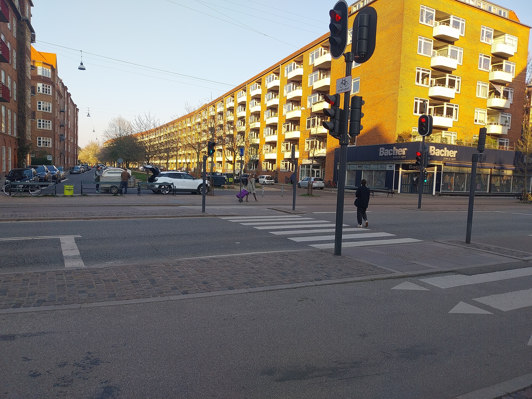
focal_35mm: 26
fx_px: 400
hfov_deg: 67.3
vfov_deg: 53.1
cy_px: 200
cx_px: 266
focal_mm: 4
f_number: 1.8
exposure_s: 1/326
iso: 25
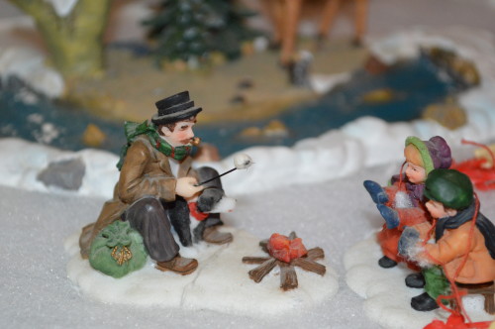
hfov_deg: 24.6
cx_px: 248
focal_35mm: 82
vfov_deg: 16.5
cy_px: 164
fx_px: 1133
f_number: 5.6
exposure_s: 1/60
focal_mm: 55
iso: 1600
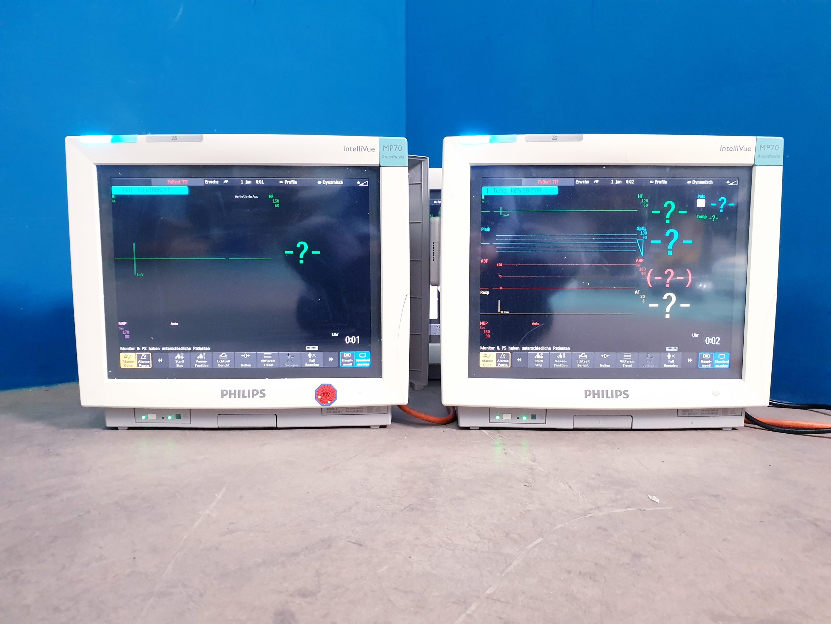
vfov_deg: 53.1
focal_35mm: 26
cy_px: 312
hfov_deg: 67.3
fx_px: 624
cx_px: 416
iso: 400
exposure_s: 1/50
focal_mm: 4.3
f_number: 2.4
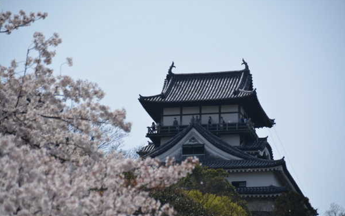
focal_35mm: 239
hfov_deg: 8.8
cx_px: 172
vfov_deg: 5.5
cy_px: 112
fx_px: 2243
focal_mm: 155
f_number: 6
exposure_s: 1/640
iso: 100
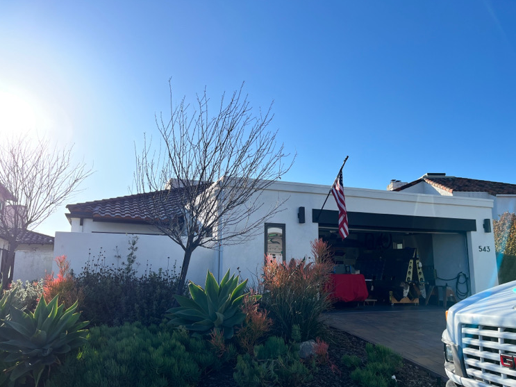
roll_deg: +0.0
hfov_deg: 63.4
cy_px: 205
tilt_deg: +8.6
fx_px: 417
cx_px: 264
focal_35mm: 28
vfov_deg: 49.7
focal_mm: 5.1
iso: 50
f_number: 1.6
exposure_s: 1/3521
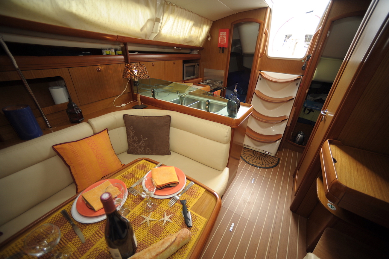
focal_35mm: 14
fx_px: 151
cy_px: 130
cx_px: 194
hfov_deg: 104.3
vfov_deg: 81.1
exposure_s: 1/160
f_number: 2.8
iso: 400
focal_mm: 14
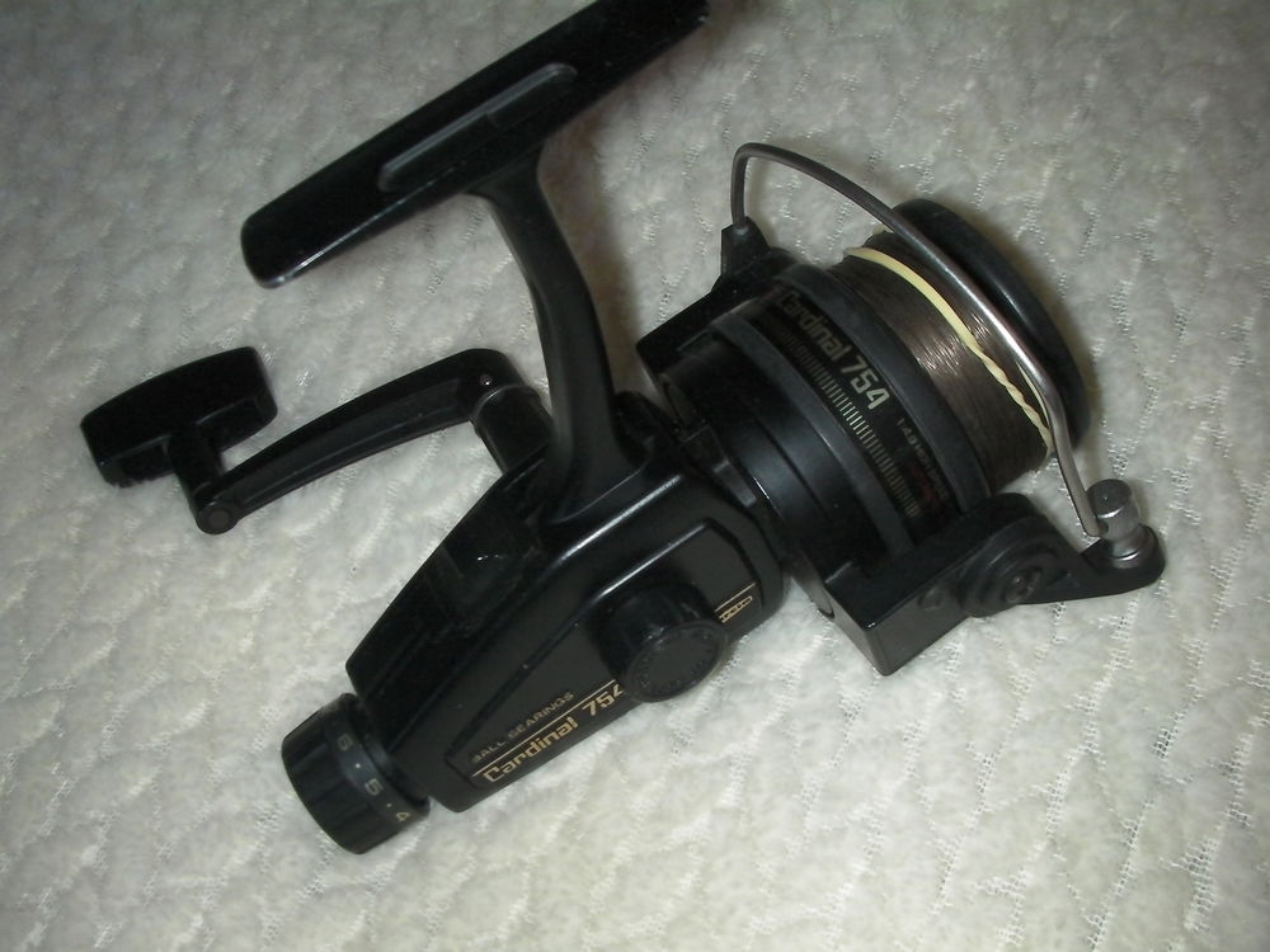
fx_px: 1394
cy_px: 476
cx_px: 635
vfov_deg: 37.7
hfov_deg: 49.0
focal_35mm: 38
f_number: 5.6
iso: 200
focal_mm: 6.3
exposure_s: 1/30
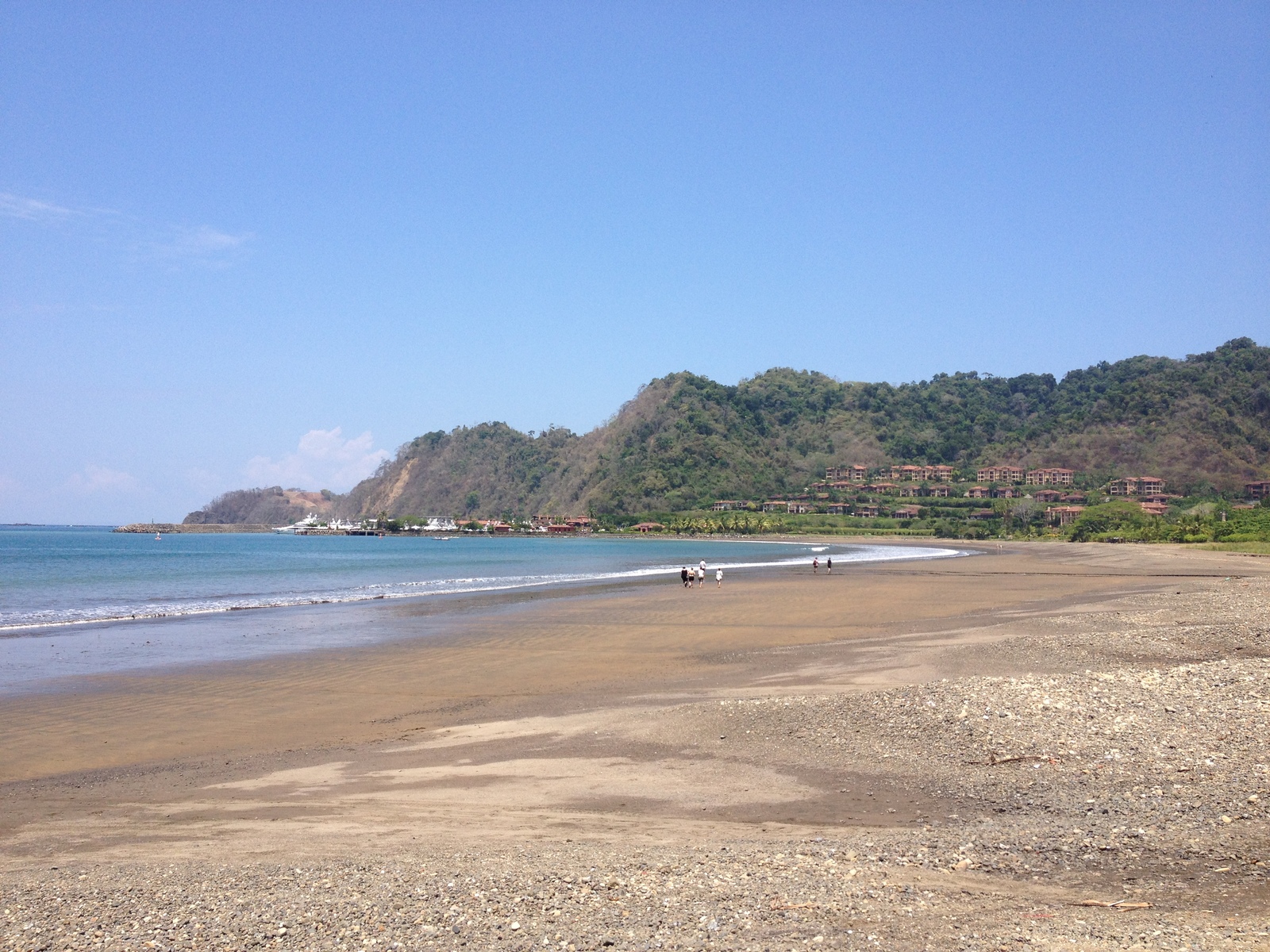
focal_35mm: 35
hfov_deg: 52.6
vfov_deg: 40.7
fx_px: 1284
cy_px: 476
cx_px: 635
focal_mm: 4.28
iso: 50
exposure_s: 1/1905
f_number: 2.4
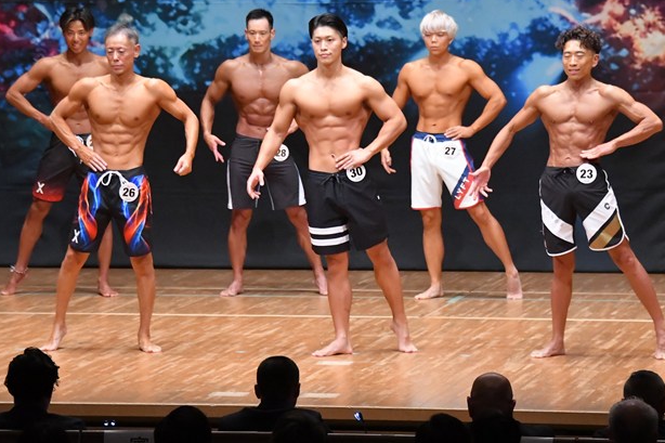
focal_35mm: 236
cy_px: 195
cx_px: 322
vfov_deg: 5.8
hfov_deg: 8.7
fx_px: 4358
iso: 8000
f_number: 5.6
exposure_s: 1/400
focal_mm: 125
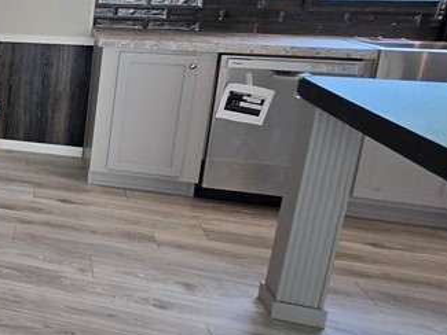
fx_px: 530
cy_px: 77
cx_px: -237
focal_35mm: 41
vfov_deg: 34.3
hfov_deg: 28.2
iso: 50
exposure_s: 1/60
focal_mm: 2.2
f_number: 2.2
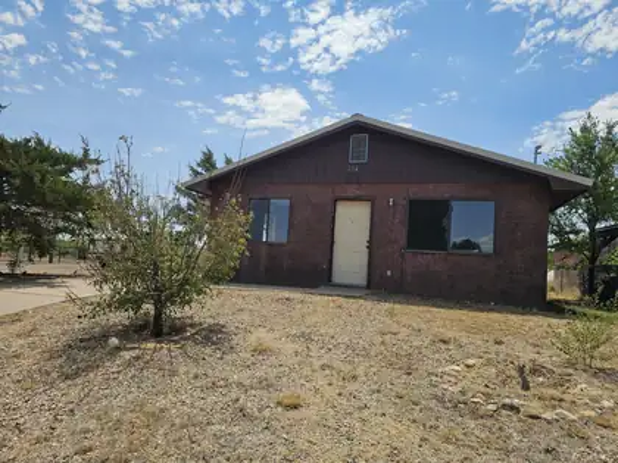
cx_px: 309
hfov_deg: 73.9
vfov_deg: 58.9
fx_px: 411
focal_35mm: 23
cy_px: 232
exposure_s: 1/997
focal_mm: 6.3
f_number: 1.7
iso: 10
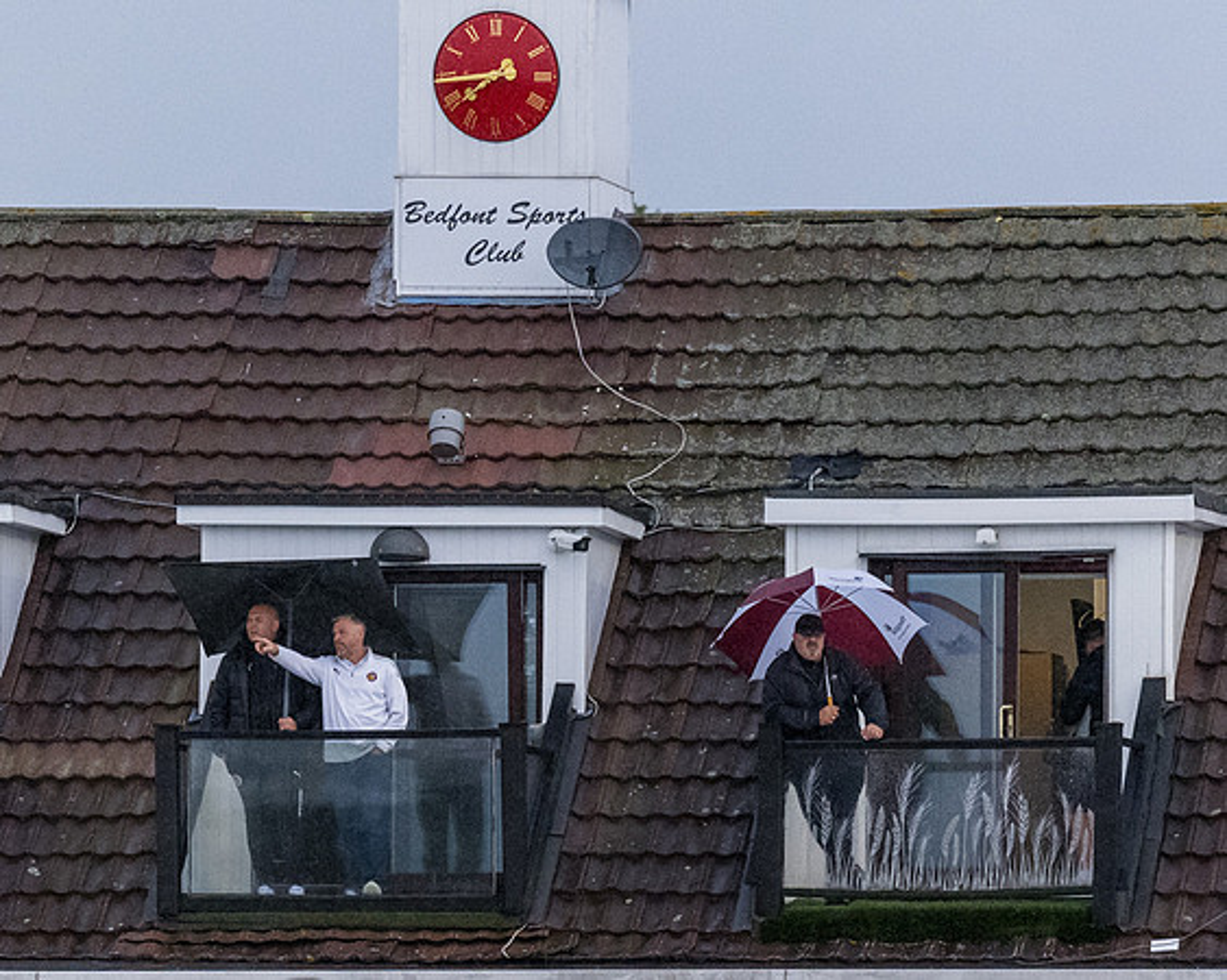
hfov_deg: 5.0
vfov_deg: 4.0
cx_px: 688
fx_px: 14008
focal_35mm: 386
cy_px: 998
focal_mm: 165
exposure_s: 1/2000
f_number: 4.5
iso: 4000
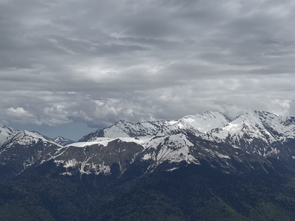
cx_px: 178
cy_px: 113
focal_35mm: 58
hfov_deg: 33.1
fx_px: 494
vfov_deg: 25.2
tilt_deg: +2.9
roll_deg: -0.4
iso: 50
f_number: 1.78
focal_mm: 6.76
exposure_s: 1/12346
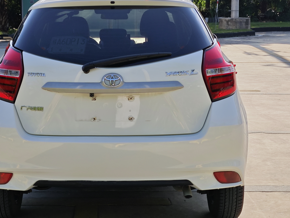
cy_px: 69
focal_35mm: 75
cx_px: 113
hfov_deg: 25.9
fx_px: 628
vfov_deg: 19.6
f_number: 1.6
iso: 50
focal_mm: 6.55
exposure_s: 1/3300
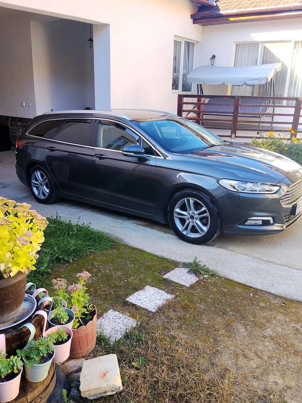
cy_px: 202
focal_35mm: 29
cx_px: 151
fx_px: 337
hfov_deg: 48.2
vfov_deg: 61.7
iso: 50
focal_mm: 4.22
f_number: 1.8
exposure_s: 1/150
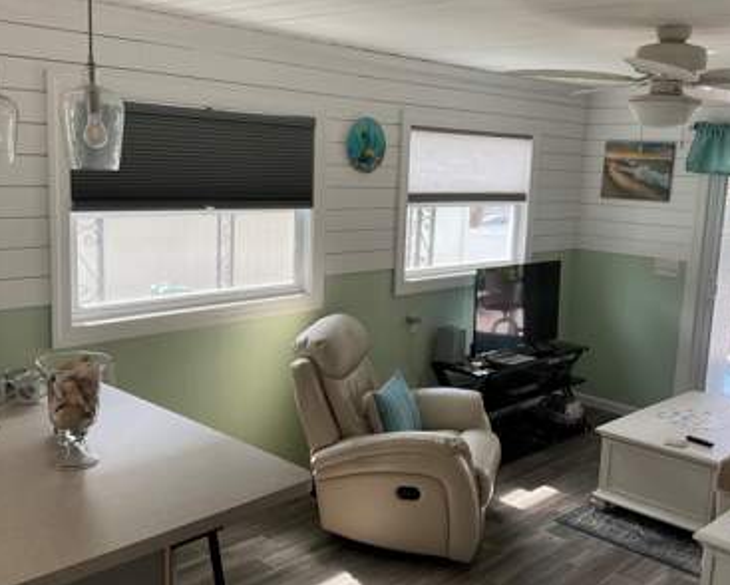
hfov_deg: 49.1
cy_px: 292
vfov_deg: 40.2
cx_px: 374
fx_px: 800
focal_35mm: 37
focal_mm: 3
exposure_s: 1/122
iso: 64
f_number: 1.8
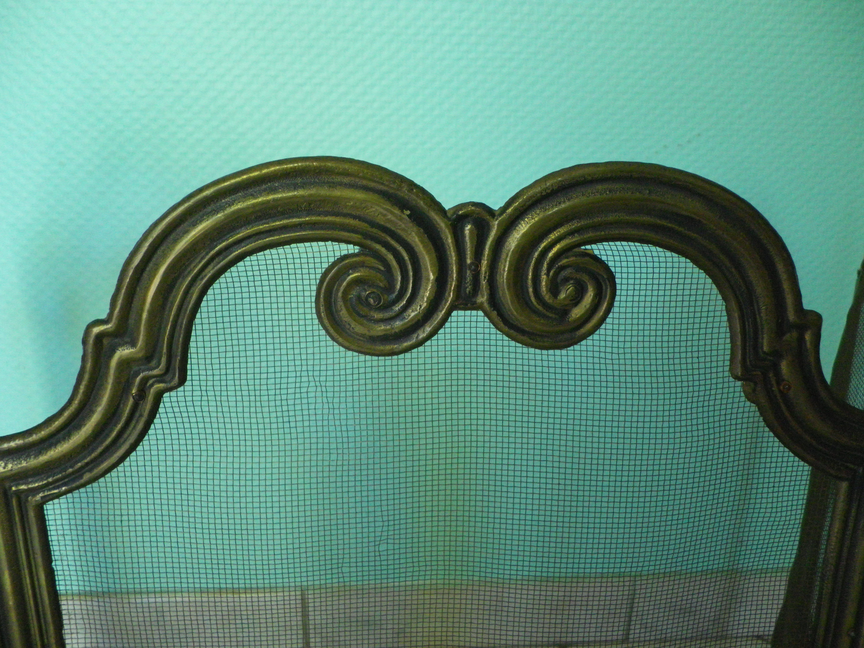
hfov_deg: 63.4
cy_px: 324
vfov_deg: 49.7
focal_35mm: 28
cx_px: 432
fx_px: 699
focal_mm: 4.9
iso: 400
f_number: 2.6
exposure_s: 1/60
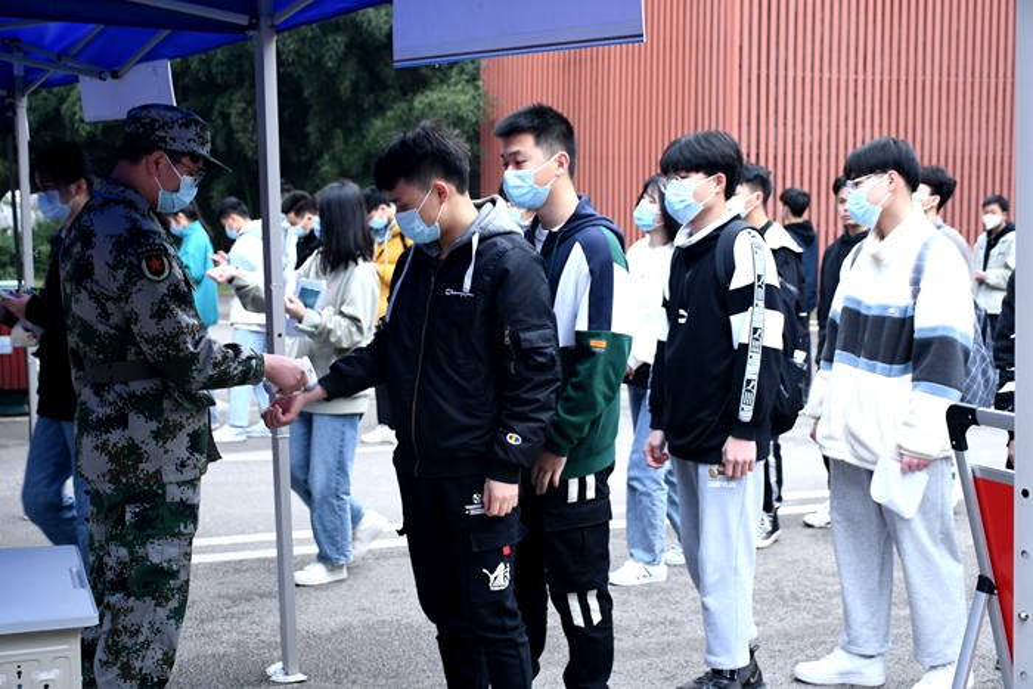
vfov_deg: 26.5
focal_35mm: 51
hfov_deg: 38.9
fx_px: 1464
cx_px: 516
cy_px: 344
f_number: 4.2
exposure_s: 1/125
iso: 1250
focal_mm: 34
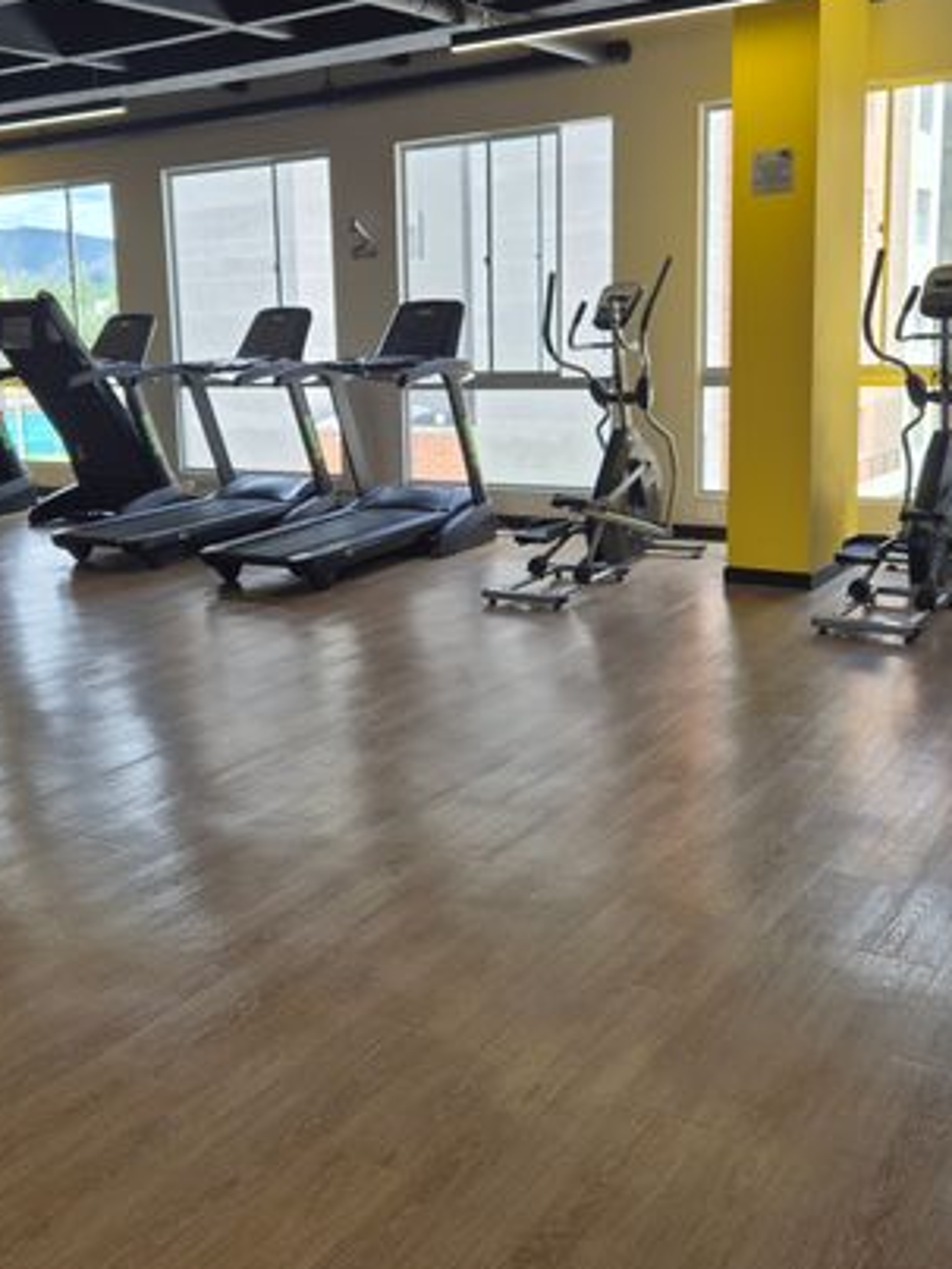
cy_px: 554
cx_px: 361
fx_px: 1393
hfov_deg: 37.5
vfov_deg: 48.9
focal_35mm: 38
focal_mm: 5.4
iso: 25
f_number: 1.8
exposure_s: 1/299
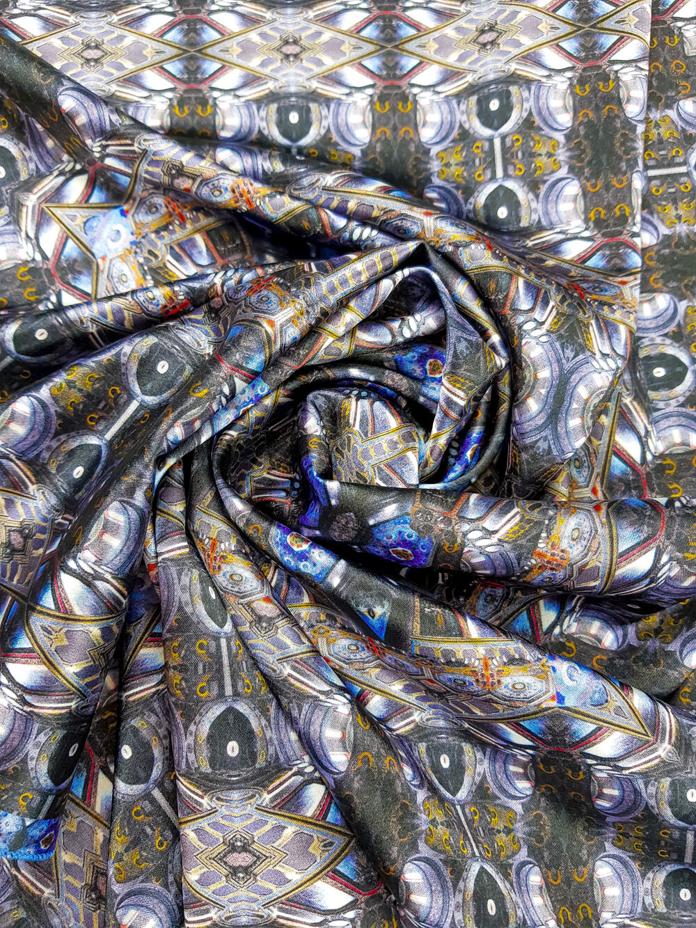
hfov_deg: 53.1
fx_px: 697
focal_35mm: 26
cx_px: 348
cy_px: 464
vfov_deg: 67.3
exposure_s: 1/100
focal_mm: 4.3
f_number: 1.7
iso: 64
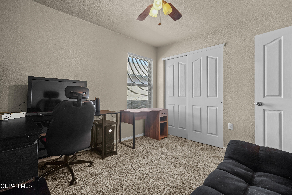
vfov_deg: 73.7
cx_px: 146
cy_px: 98
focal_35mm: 16
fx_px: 130
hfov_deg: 96.7
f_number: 8
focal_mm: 16
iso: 1250
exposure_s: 1/2
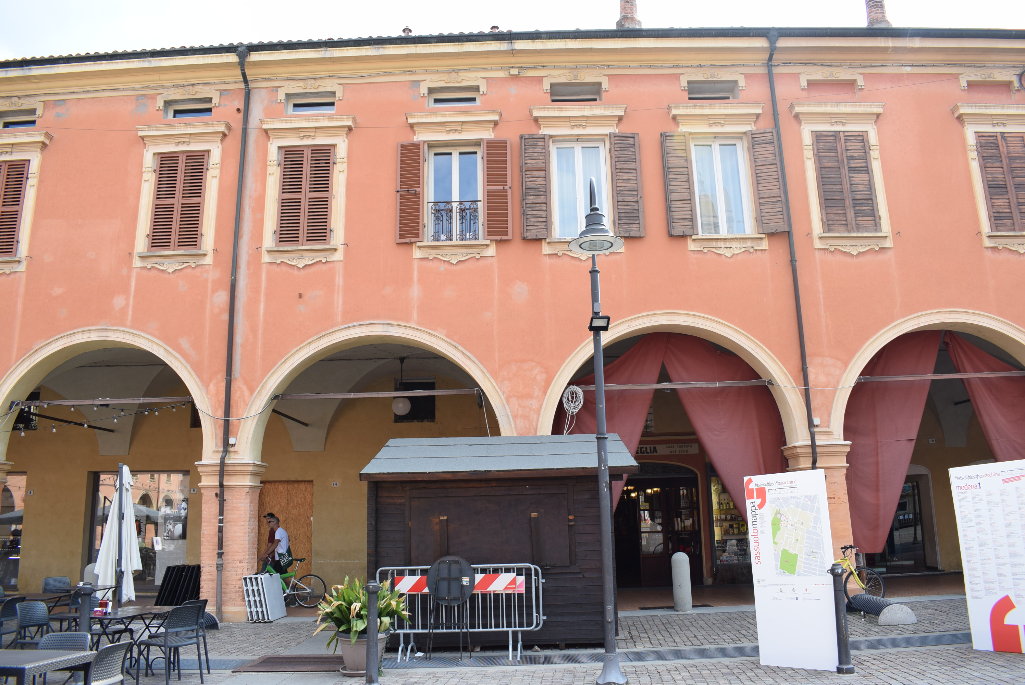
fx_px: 769
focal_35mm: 27
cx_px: 512
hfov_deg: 67.3
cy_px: 342
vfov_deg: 48.0
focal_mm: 18
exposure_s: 1/250
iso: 250
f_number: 8
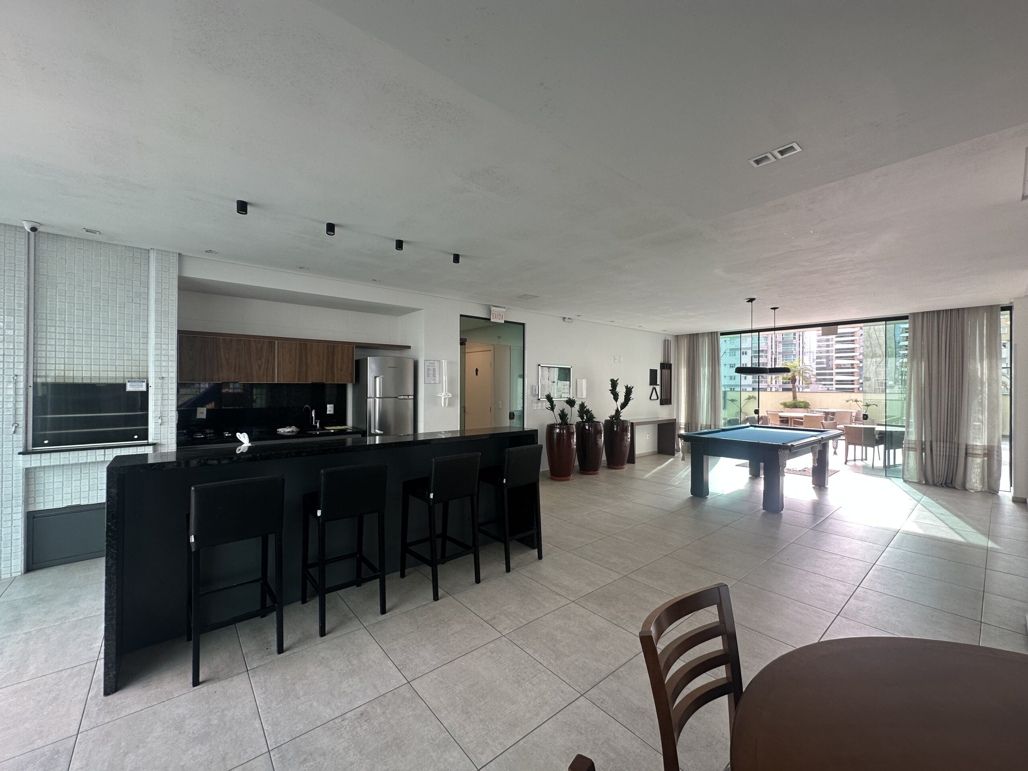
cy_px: 386
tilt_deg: -0.2
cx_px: 514
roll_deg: -1.0
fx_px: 416
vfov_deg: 85.7
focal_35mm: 14
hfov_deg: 102.1
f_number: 2.2
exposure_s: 1/99
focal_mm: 2.22
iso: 64
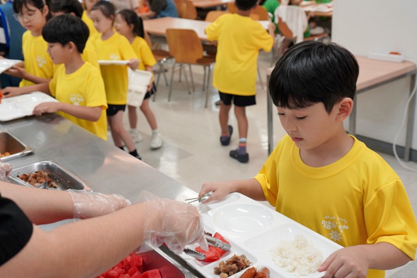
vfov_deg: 29.8
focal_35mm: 45
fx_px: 521
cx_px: 179
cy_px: 115
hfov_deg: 43.5
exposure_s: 1/160
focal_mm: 35
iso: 1250
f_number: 4
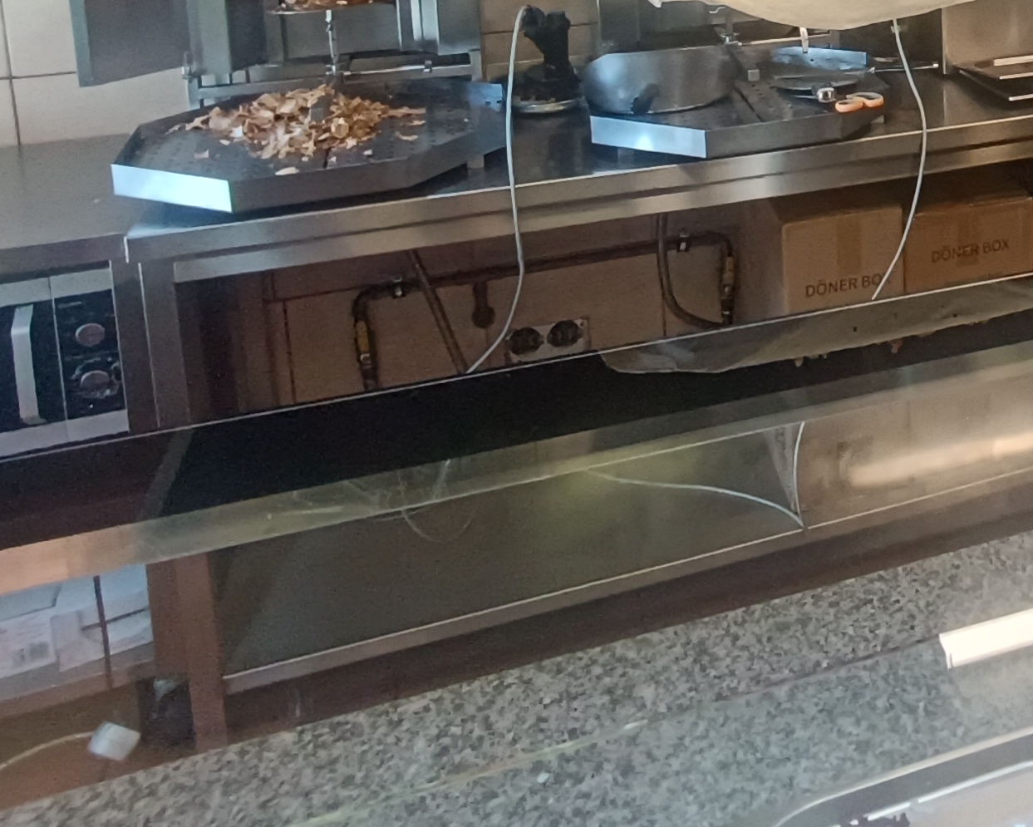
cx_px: 1031
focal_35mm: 41
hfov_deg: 39.5
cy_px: -119
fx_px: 1254
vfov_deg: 31.6
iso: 220
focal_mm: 1.66
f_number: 2.2
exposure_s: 1/100
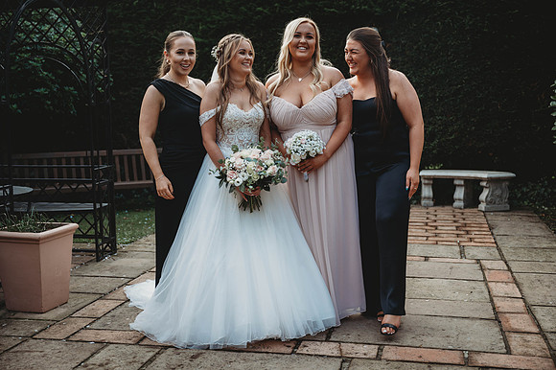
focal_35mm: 44
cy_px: 185
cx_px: 278
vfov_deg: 30.5
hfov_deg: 44.5
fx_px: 679
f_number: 2.8
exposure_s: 1/500
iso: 100
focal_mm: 44
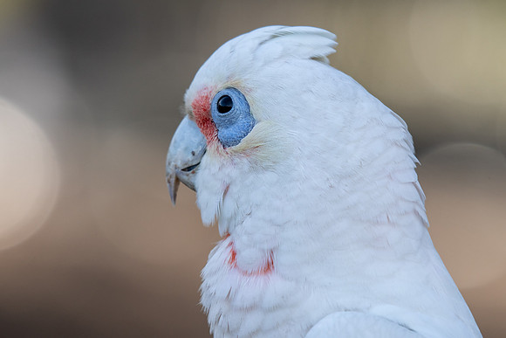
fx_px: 6808
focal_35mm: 484
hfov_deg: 4.3
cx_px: 267
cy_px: 151
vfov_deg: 2.8
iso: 400
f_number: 5.6
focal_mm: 330
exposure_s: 1/800
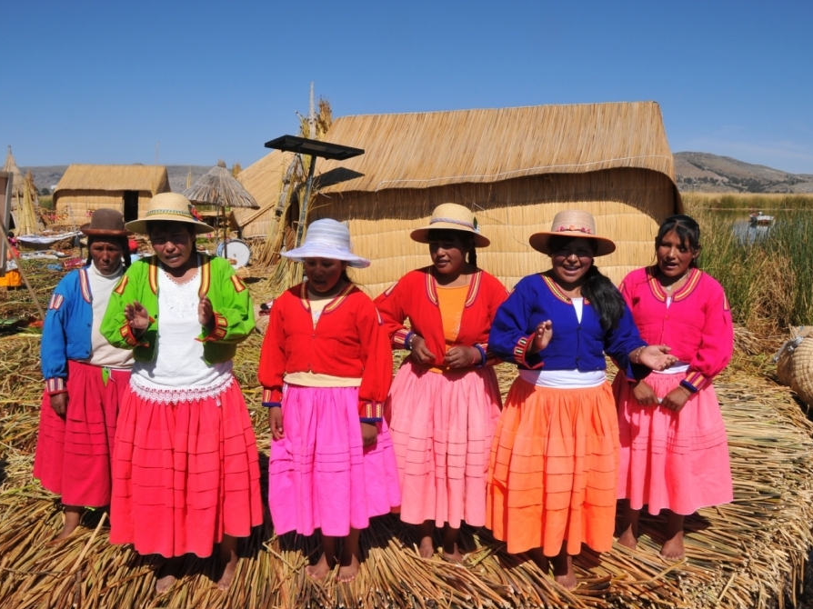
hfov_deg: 55.4
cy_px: 308
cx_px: 402
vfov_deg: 42.9
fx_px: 775
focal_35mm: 33
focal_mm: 20
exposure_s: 1/350
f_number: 11
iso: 200
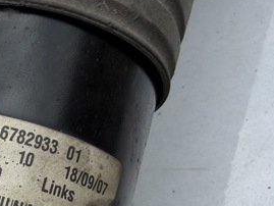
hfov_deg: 30.2
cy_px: 230
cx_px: -29
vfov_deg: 23.9
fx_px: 451
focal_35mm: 57
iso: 32
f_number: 2.2
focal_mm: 2.22
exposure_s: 1/777
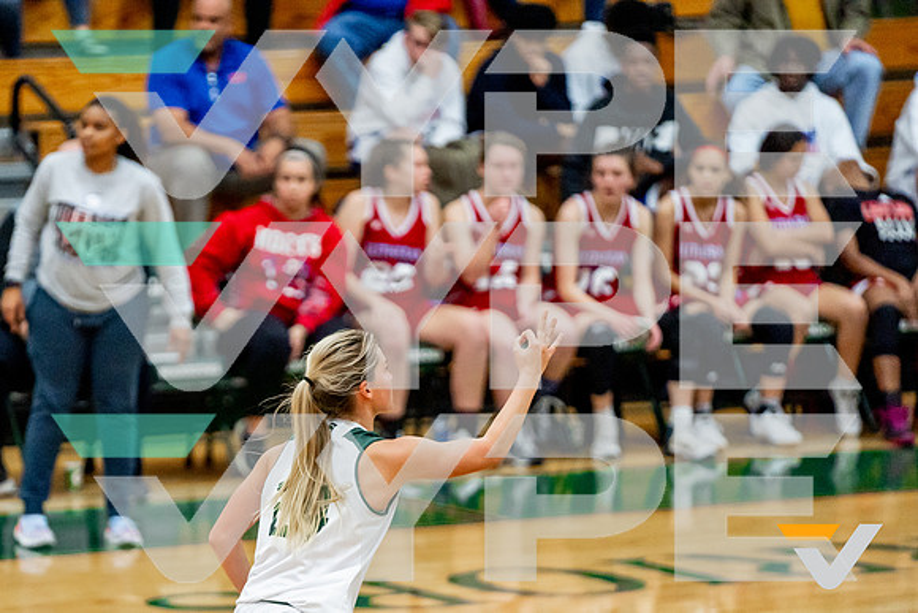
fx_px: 7567
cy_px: 455
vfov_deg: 4.6
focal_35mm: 297
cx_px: 304
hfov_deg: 6.9
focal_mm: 200
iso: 2000
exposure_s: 1/1000
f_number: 2.8
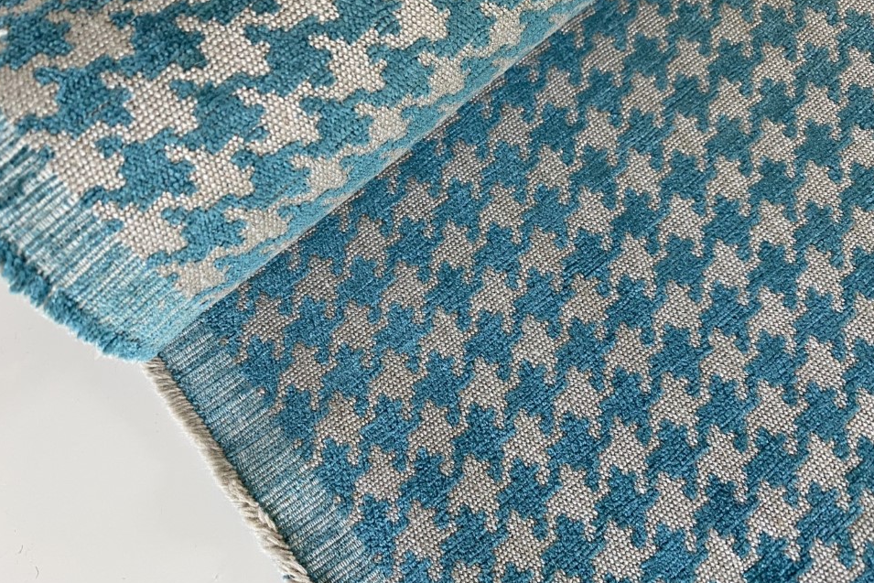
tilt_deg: -74.6
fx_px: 704
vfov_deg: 44.9
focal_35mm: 29
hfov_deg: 63.6
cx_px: 446
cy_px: 265
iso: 200
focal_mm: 4.25
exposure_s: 1/60
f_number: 1.8
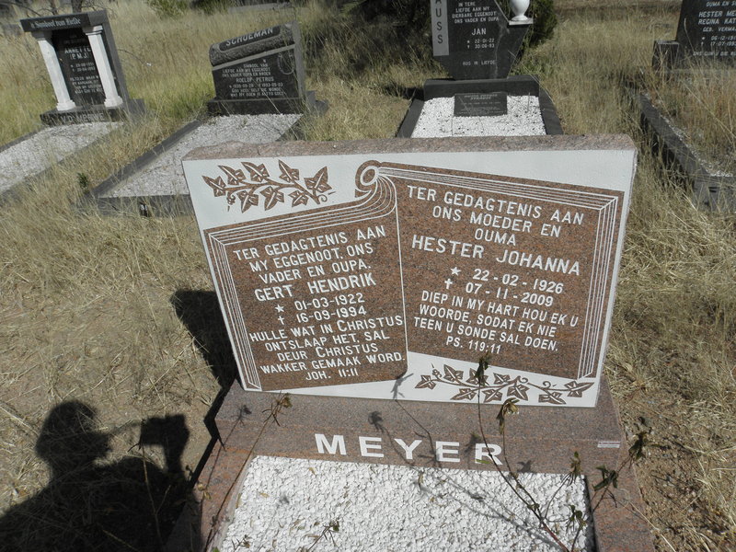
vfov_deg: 53.1
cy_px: 276
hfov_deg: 67.3
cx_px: 368
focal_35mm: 26
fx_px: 553
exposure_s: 1/800
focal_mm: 4.6
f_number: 5.6
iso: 64
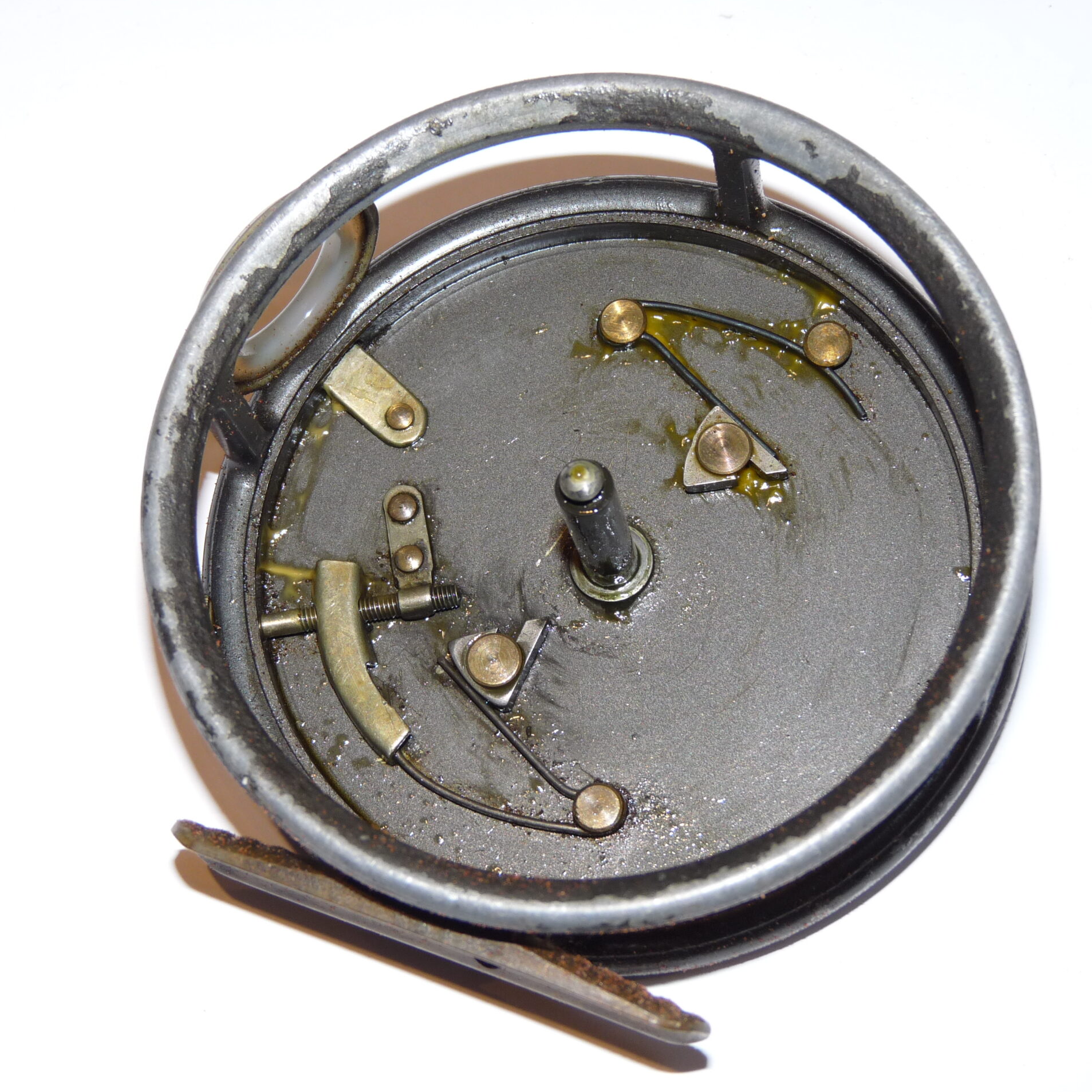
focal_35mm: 89
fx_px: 3176
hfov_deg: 19.5
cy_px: 546
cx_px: 573
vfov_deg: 19.5
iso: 100
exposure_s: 1/40
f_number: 3.4
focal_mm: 13.3
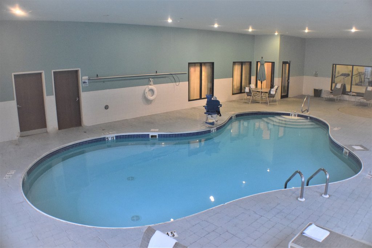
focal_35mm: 36
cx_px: 186
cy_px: 124
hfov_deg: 53.1
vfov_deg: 36.9
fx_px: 372
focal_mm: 24
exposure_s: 1/125
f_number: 3.8
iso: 3200
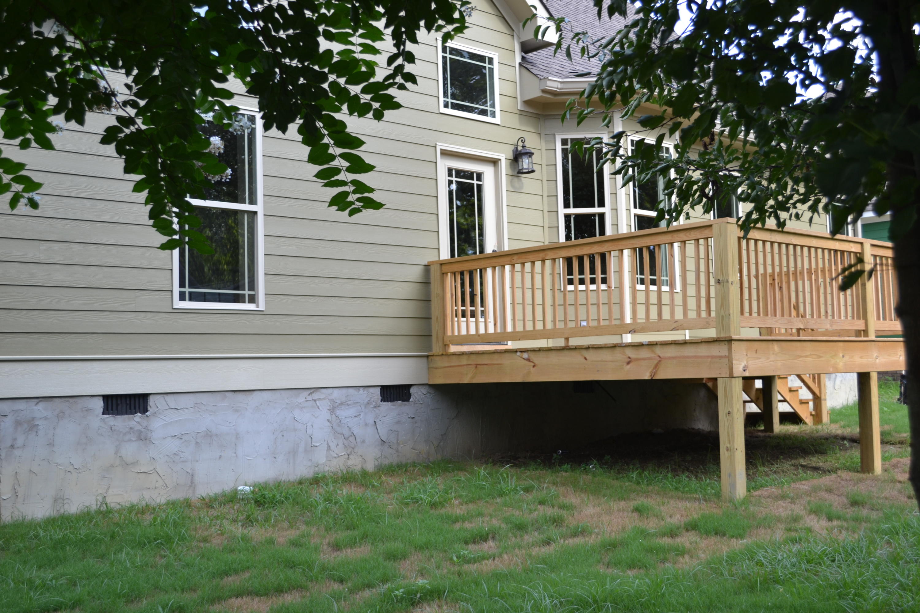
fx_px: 997
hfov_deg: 49.6
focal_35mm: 39
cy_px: 306
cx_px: 460
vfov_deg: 34.2
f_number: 5
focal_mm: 26
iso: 200
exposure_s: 1/200
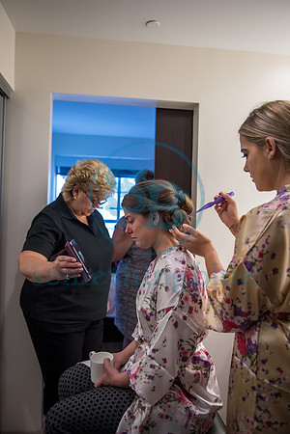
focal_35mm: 31
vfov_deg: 60.3
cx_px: 145
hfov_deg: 42.3
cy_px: 217
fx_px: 375
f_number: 2.8
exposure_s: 1/400
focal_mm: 31
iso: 1600
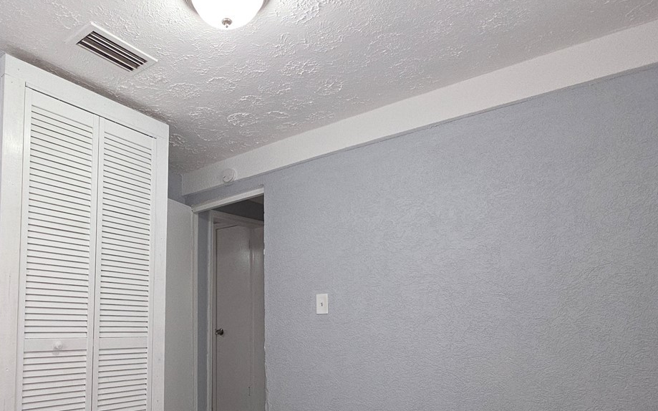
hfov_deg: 72.7
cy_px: 313
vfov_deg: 48.9
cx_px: 223
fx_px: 430
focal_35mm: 24
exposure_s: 1/60
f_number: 1.9
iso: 100
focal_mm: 2.2
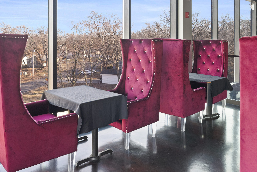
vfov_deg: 43.5
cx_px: 132
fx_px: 214
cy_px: 71
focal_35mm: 30
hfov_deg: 61.9
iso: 1250
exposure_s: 1/30
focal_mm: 24
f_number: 7.1
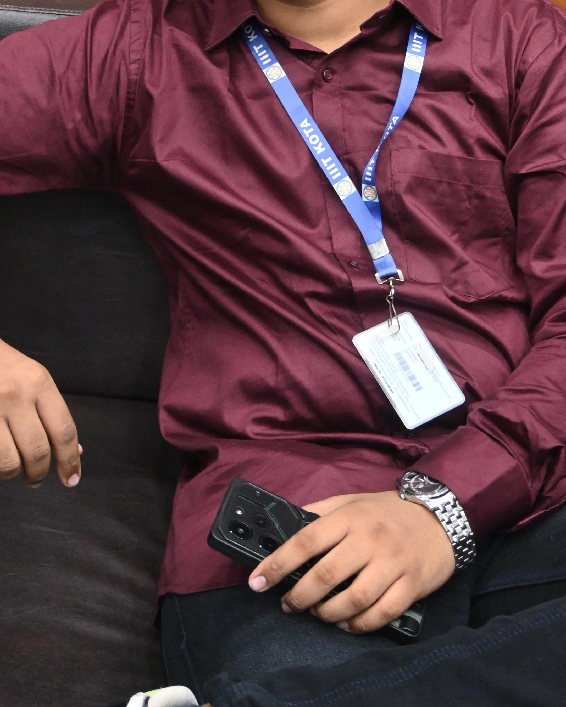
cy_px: 77
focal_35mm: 88
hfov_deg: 17.4
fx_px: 1852
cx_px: 346
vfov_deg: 21.2
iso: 2500
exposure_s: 1/50
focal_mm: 30.5
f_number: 4.8
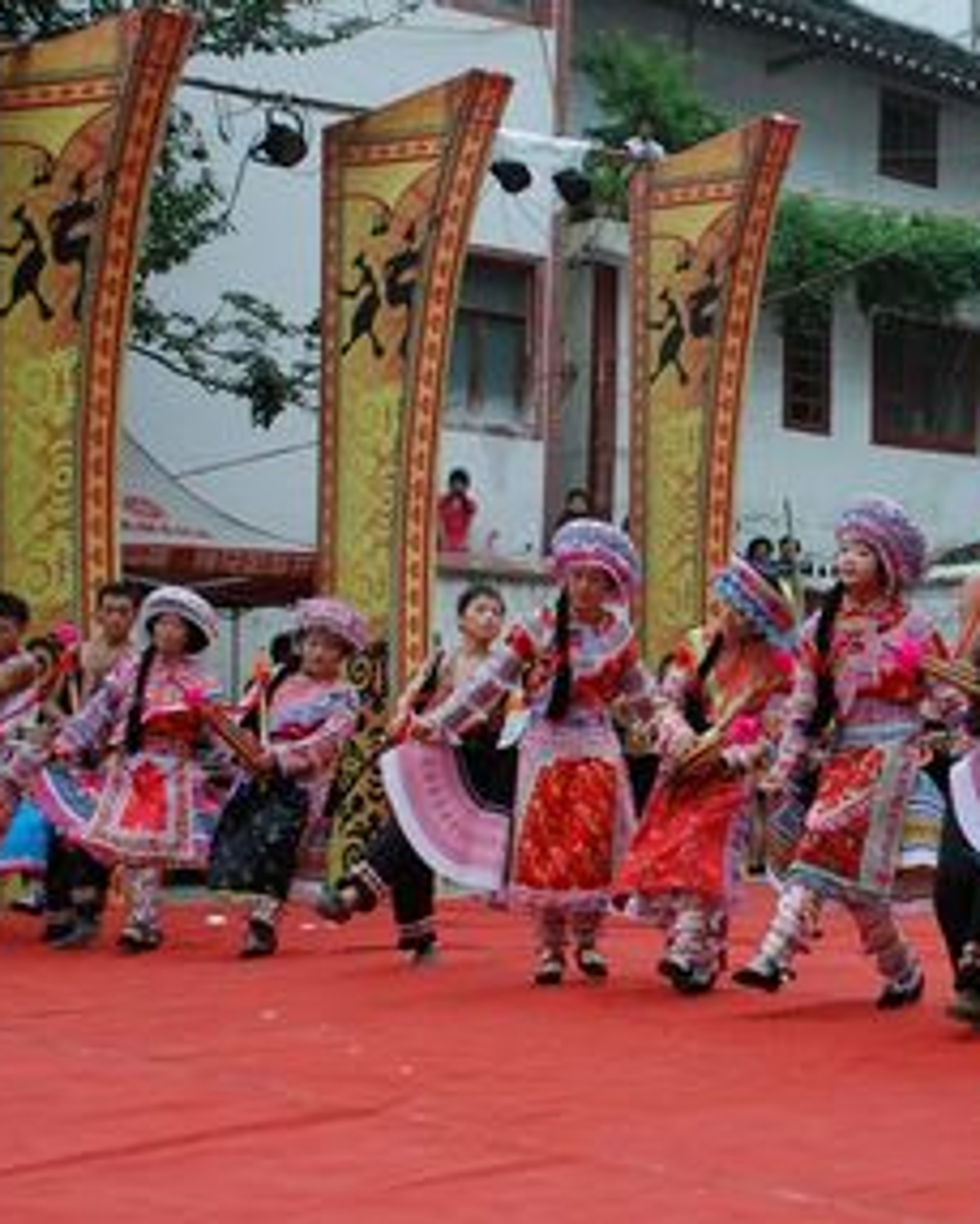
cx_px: 946
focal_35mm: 64
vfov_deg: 29.6
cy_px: 642
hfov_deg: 23.0
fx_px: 2319
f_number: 4
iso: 400
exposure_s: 1/250
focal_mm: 26
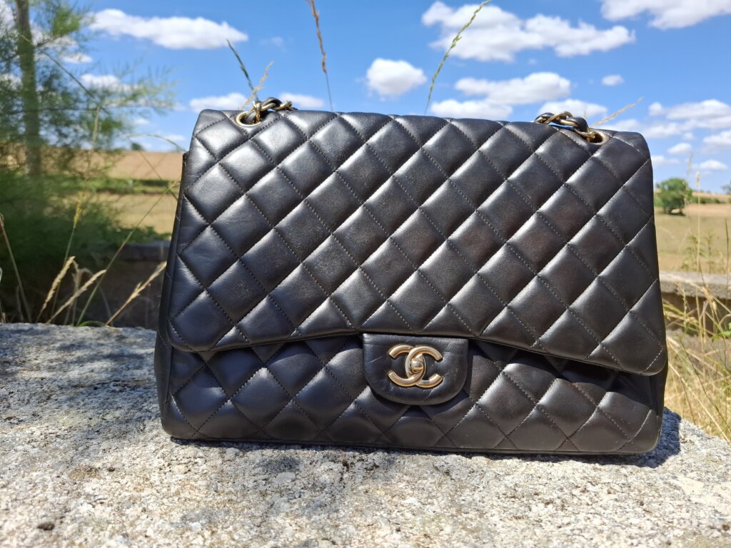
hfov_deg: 73.9
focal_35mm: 23
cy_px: 274
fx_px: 486
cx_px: 366
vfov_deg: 58.9
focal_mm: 5.54
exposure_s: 1/1147
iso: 50
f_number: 1.8
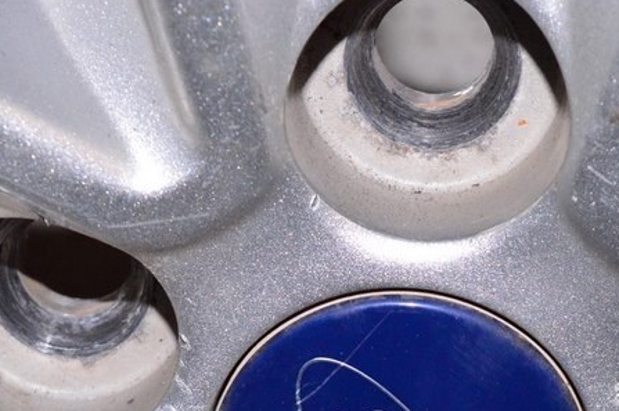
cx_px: 395
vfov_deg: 8.6
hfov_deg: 13.0
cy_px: 432
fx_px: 2714
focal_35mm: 158
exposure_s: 1/200
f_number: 8
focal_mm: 46
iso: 1600
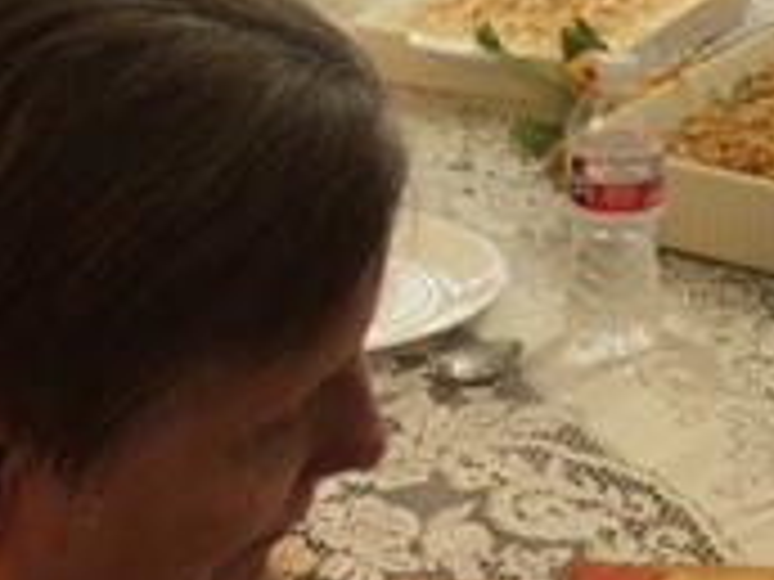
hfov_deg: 17.9
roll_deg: -0.9
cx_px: 716
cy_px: -9
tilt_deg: -14.5
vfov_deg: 13.5
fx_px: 2415
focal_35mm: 108
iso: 40
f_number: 2.2
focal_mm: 4.15
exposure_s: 1/30
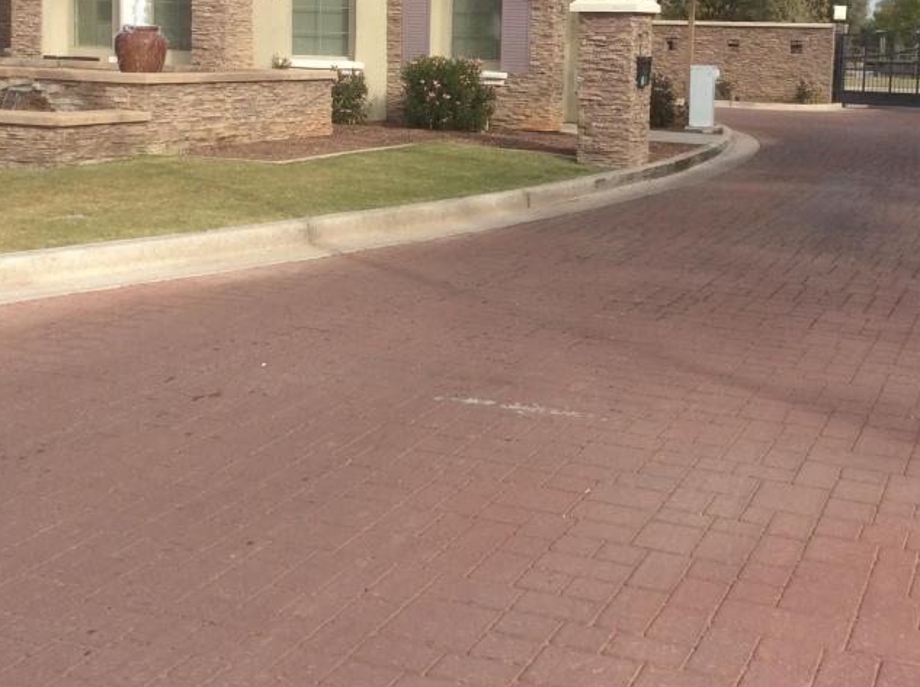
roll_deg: -1.6
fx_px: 1380
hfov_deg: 36.8
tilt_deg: -6.5
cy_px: 154
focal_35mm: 52
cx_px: 530
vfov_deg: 27.5
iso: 32
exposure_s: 1/1121
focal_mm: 3.3
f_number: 2.4
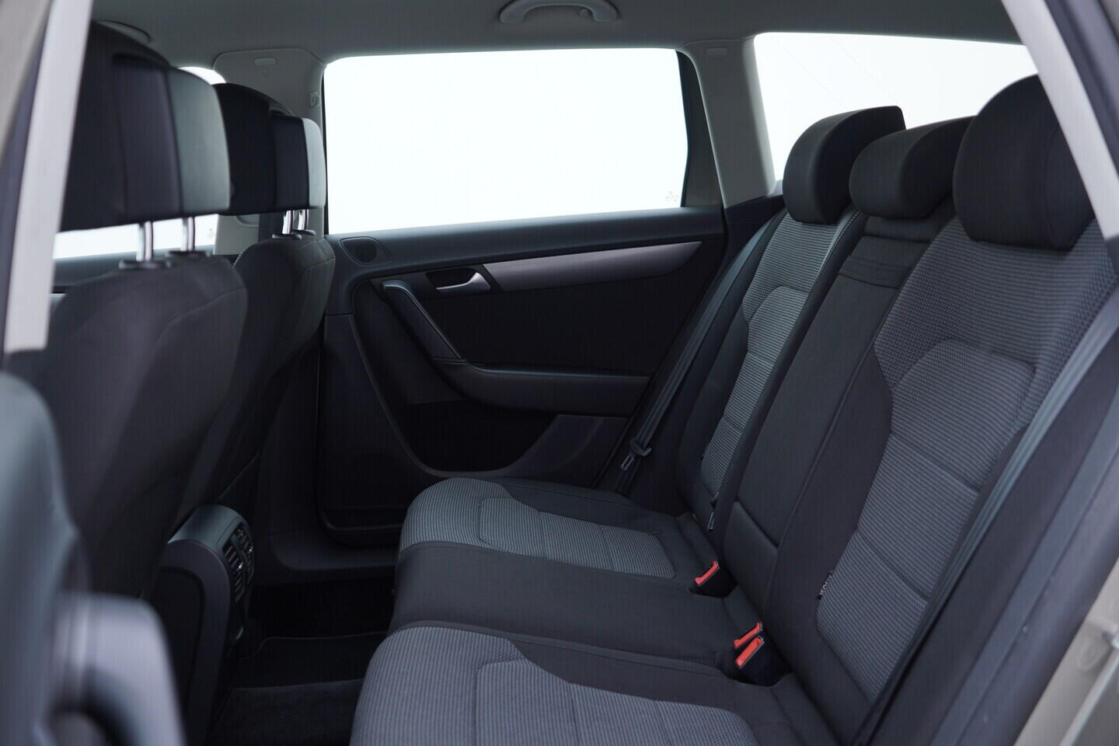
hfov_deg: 53.1
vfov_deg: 36.9
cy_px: 373
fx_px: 1119
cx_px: 560
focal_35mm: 36
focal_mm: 24
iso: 125
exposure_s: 1/40
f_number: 2.8
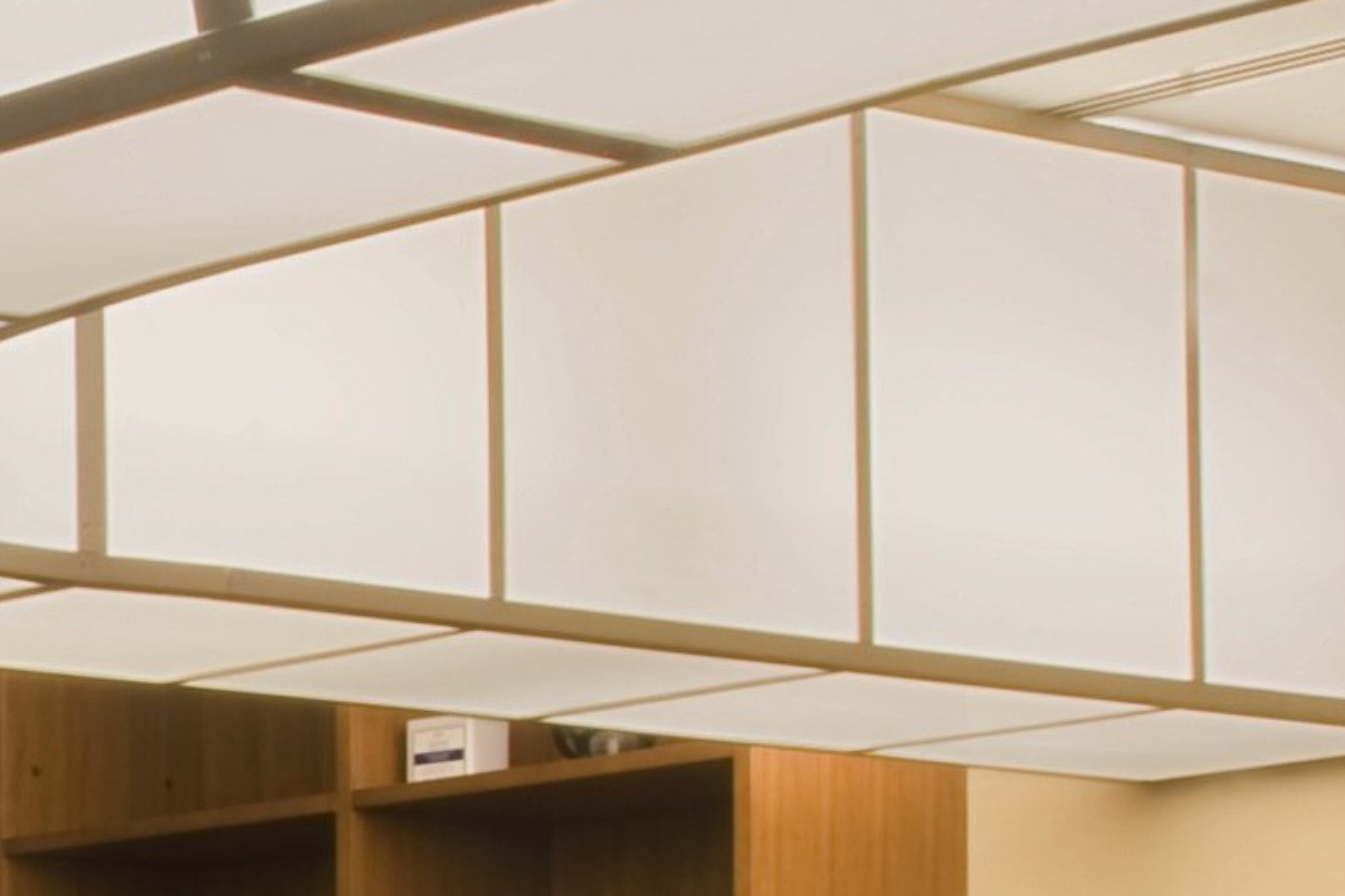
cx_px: -1830
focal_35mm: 138
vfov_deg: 8.8
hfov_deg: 12.1
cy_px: 2270
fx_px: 5154
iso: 200
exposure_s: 6
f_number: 22
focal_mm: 24
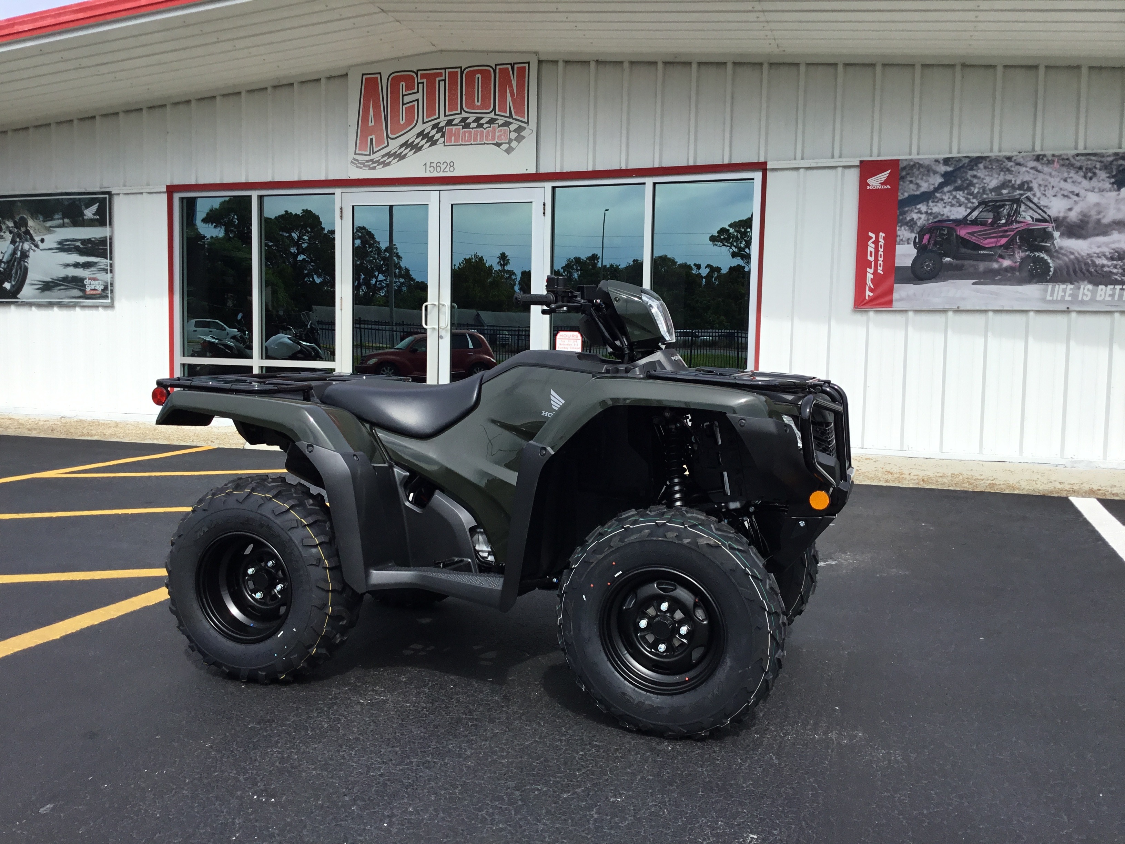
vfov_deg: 45.4
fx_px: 1007
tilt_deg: -3.9
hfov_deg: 58.4
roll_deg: -2.0
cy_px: 422
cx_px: 562
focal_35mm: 31
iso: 25
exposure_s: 1/1087
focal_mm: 3.3
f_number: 2.4
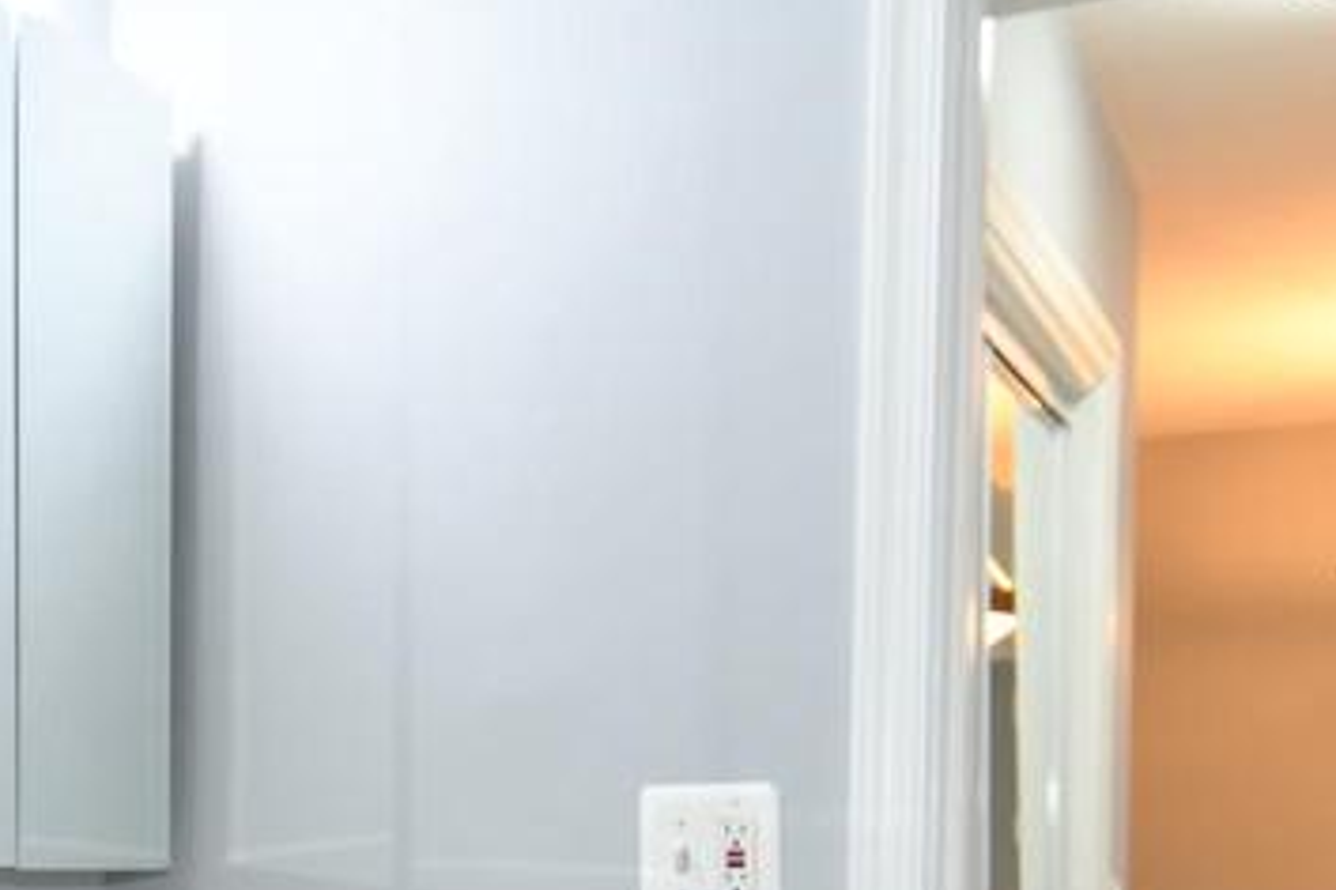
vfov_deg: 24.3
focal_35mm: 52
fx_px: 1930
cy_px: 967
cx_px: 15
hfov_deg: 34.8
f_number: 4
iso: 320
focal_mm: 12
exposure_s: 1/60
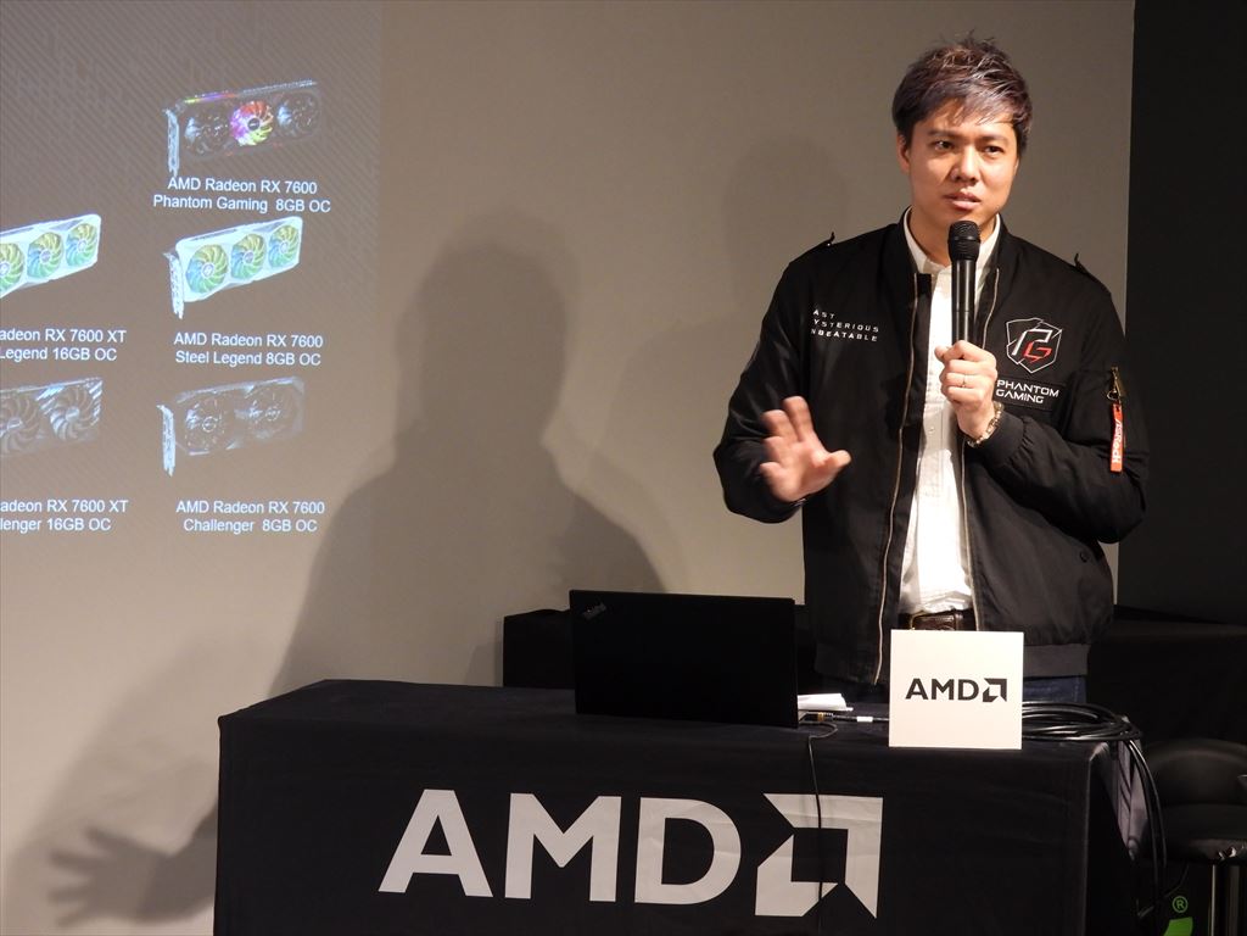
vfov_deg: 11.9
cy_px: 468
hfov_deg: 15.8
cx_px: 624
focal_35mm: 125
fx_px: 4503
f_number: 4
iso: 400
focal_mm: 22.3
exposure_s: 1/30
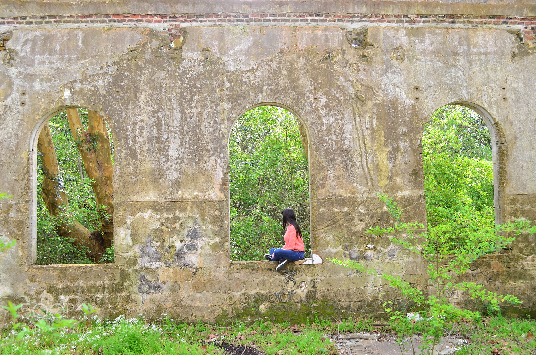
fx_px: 490
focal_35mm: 33
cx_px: 268
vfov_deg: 39.8
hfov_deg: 57.3
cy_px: 178
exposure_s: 1/30
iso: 100
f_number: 5.6
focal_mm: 22
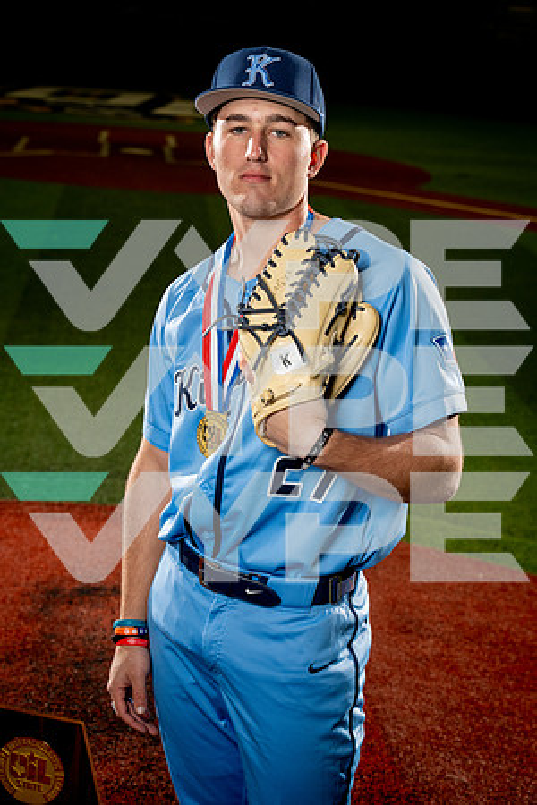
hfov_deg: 19.5
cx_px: 268
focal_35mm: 70
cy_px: 402
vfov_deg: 28.8
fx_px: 1566
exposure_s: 1/250
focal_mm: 70
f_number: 5.6
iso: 800
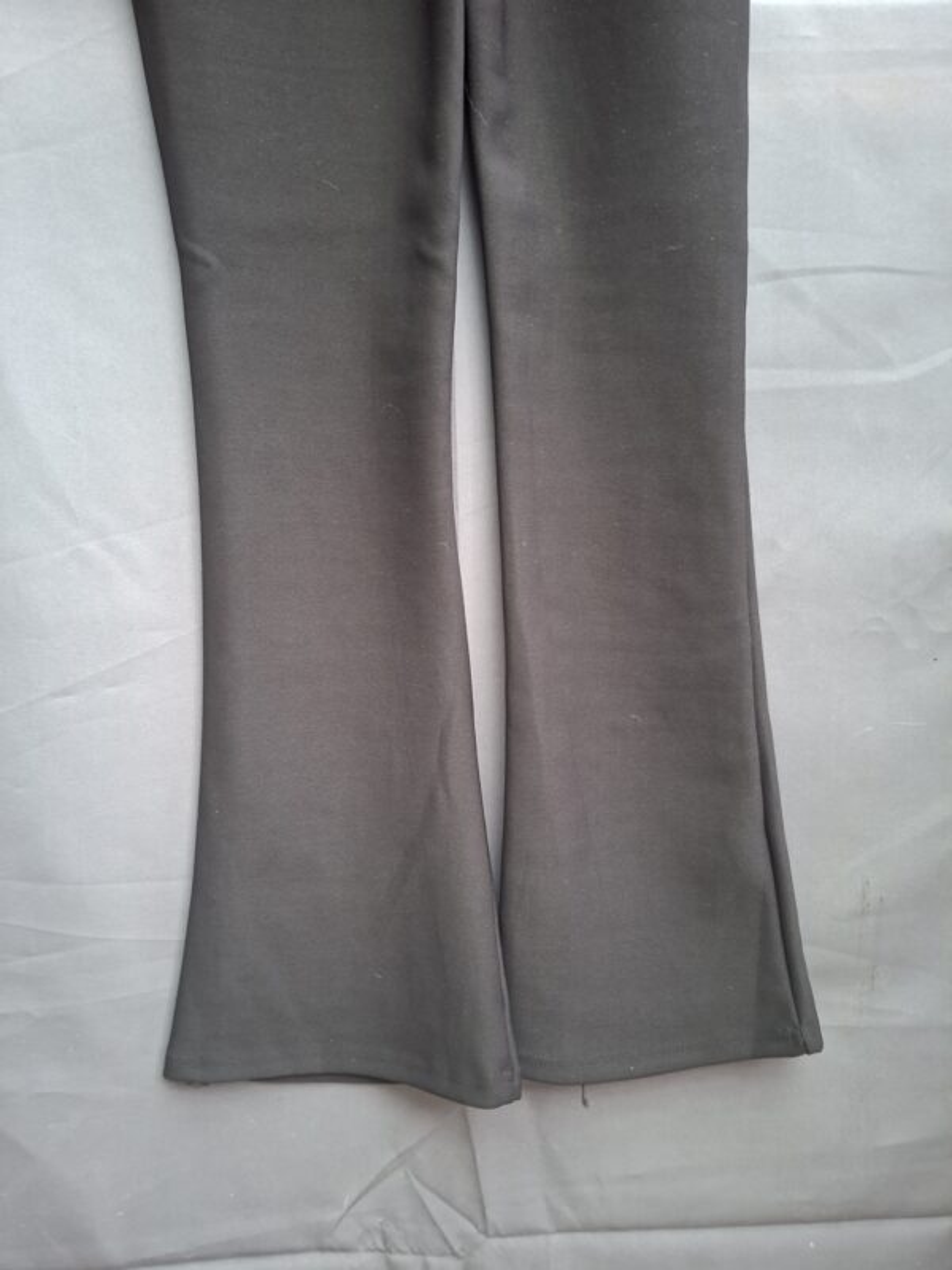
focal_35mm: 23
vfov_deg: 73.9
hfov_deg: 58.9
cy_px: 635
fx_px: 843
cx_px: 476
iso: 250
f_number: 1.8
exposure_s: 1/33
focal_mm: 5.54
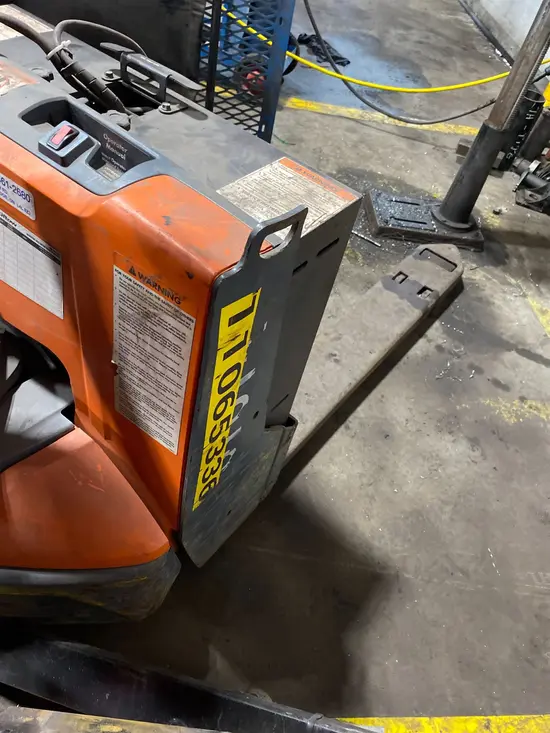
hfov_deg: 53.1
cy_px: 366
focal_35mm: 26
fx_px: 551
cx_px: 275
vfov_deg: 67.3
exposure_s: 1/30
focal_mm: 4.25
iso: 500
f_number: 1.8
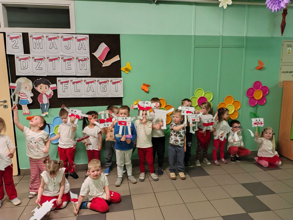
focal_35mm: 25
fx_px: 212
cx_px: 146
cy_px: 110
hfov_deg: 69.4
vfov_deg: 54.9
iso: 2984
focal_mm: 4.71
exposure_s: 1/50.1
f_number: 1.7
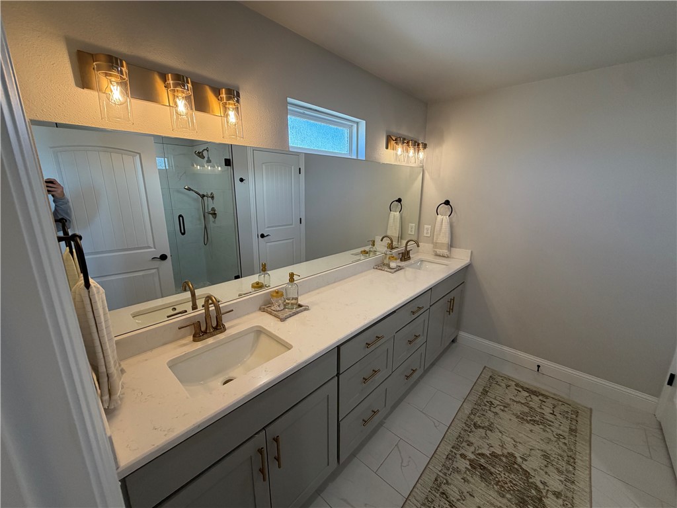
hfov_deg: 102.1
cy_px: 254
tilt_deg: -15.2
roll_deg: -0.6
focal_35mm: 14
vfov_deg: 85.7
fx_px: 274
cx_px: 338
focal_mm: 2.22
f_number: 2.2
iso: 200
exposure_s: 1/120
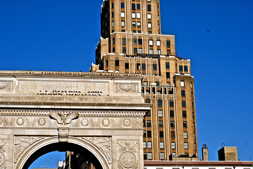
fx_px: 528
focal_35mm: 75
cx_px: 126
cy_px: 84
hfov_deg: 27.0
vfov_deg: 18.2
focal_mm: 50
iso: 100
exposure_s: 1/320
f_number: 9
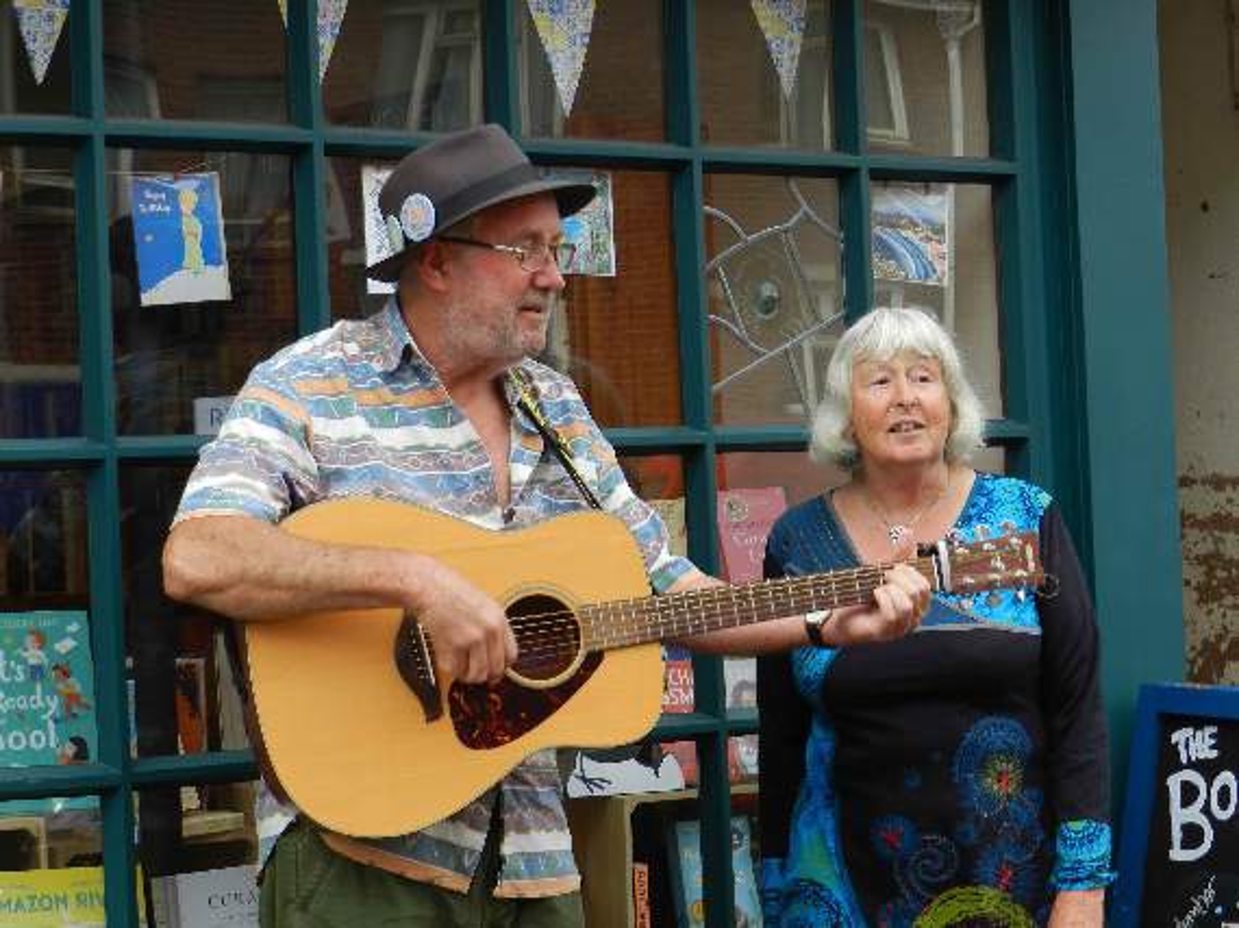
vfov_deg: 17.6
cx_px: 620
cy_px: 464
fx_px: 3005
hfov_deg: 23.3
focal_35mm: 84
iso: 160
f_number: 4.4
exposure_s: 1/250
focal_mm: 14.9
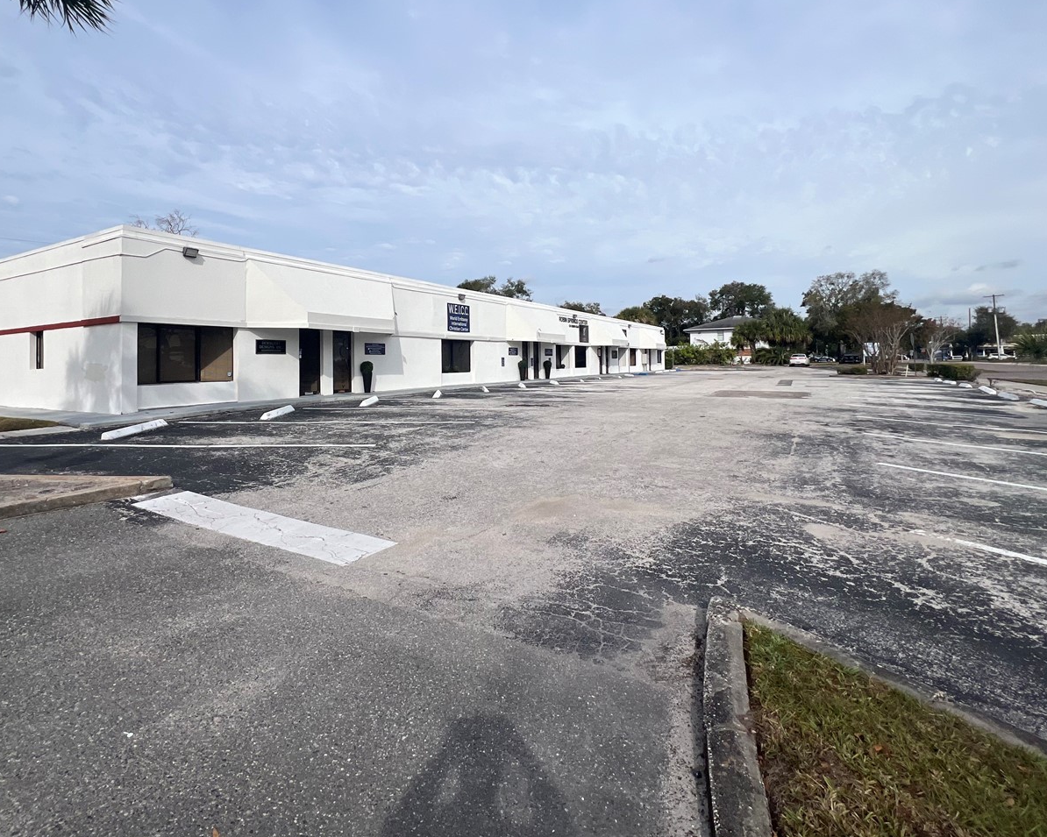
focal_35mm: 17
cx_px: 466
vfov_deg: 76.3
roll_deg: +0.7
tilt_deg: +2.6
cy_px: 347
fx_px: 527
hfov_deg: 89.3
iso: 32
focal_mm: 1.57
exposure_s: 1/2801
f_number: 1.8
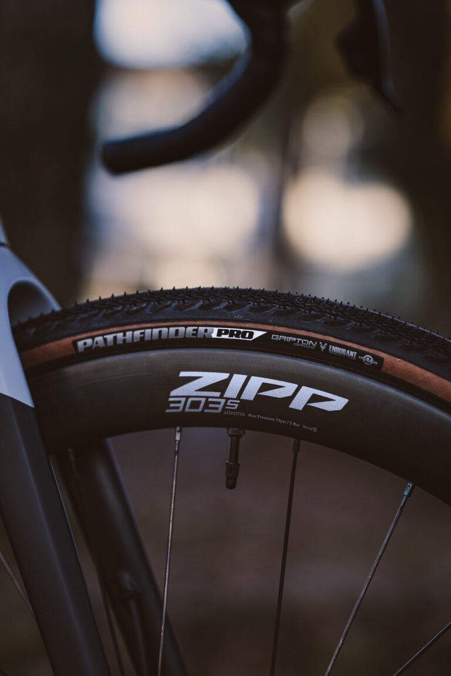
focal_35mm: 85
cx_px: 226
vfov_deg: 23.9
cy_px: 338
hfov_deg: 16.1
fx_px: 1597
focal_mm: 85
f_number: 2
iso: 125
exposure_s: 1/250
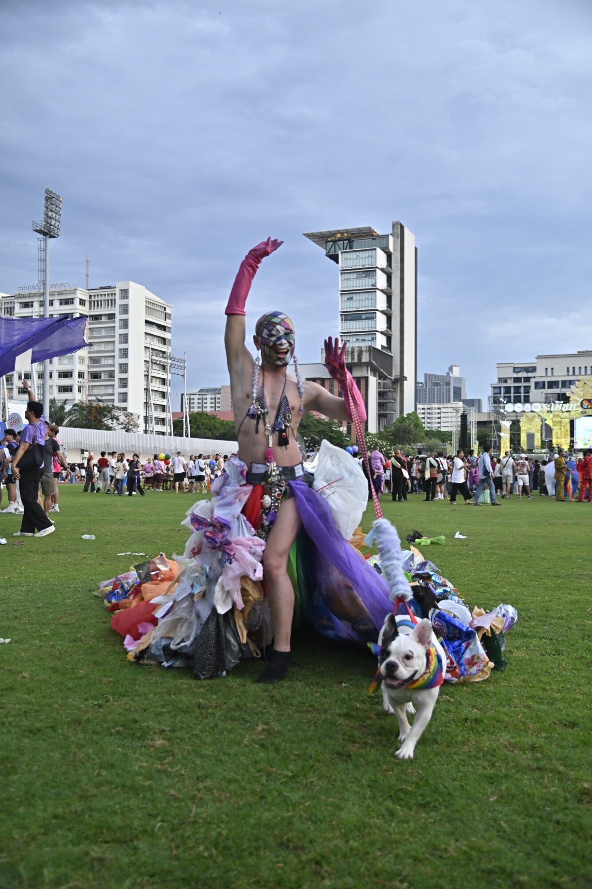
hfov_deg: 38.9
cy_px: 444
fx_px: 839
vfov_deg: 55.8
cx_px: 296
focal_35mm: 34
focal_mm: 34
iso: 800
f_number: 4
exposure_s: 1/250
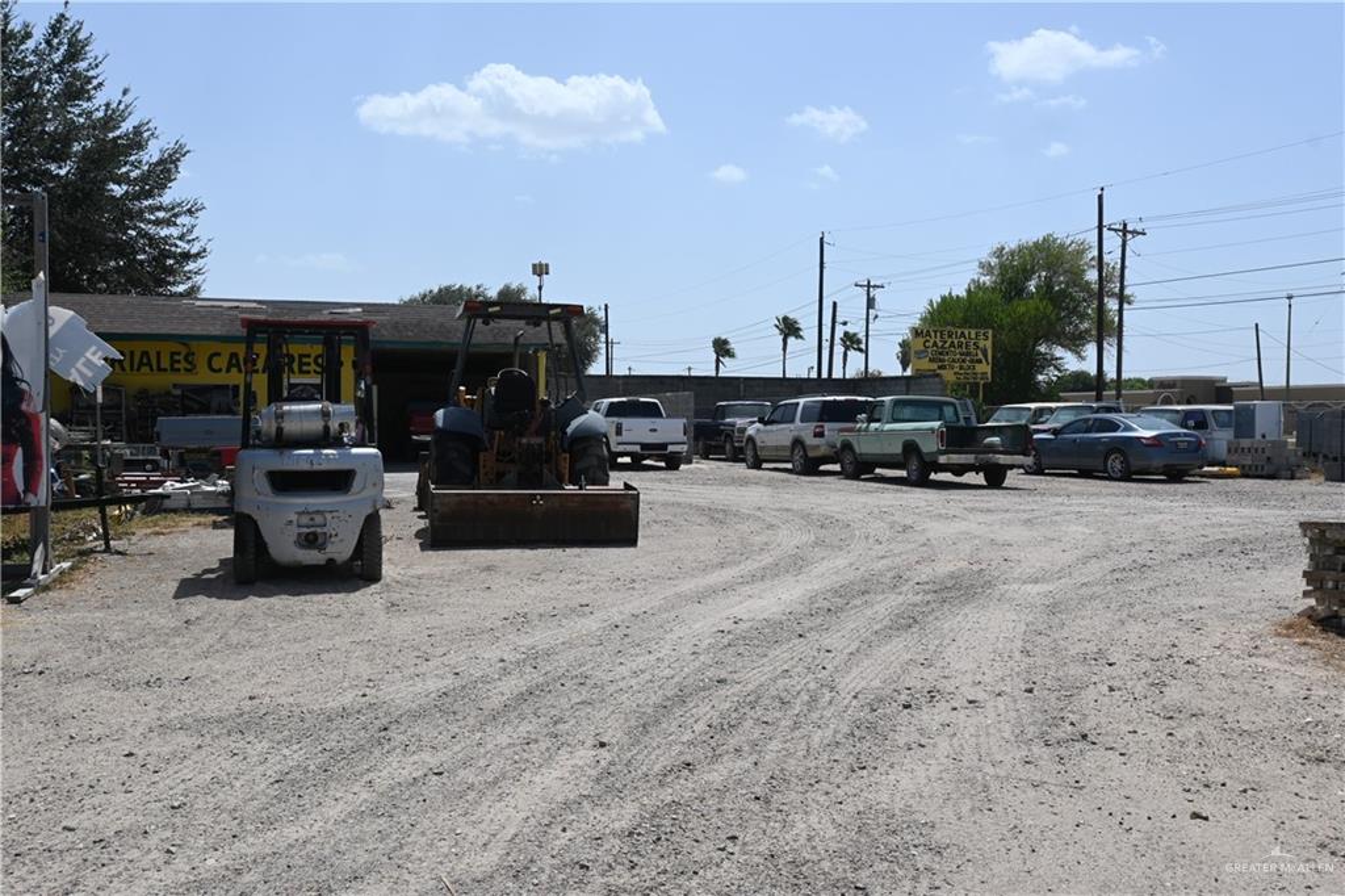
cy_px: 448
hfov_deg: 58.4
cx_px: 672
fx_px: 1204
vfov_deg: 40.8
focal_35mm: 32
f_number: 8
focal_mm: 21.5
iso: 100
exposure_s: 1/500
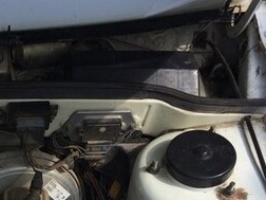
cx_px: -61
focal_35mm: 76
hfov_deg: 23.3
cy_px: 232
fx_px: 584
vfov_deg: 18.5
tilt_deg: -58.9
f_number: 2.2
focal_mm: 4.15
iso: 32
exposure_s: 1/1368
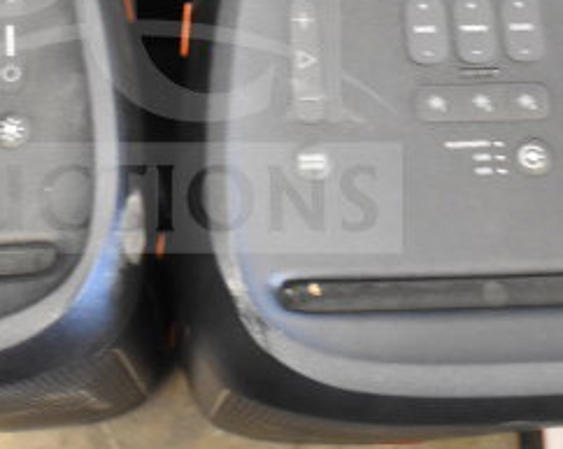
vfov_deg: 23.3
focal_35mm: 64
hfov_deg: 29.1
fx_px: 1065
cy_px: 69
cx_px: 140
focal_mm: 18
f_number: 3.5
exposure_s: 1/30
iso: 2800
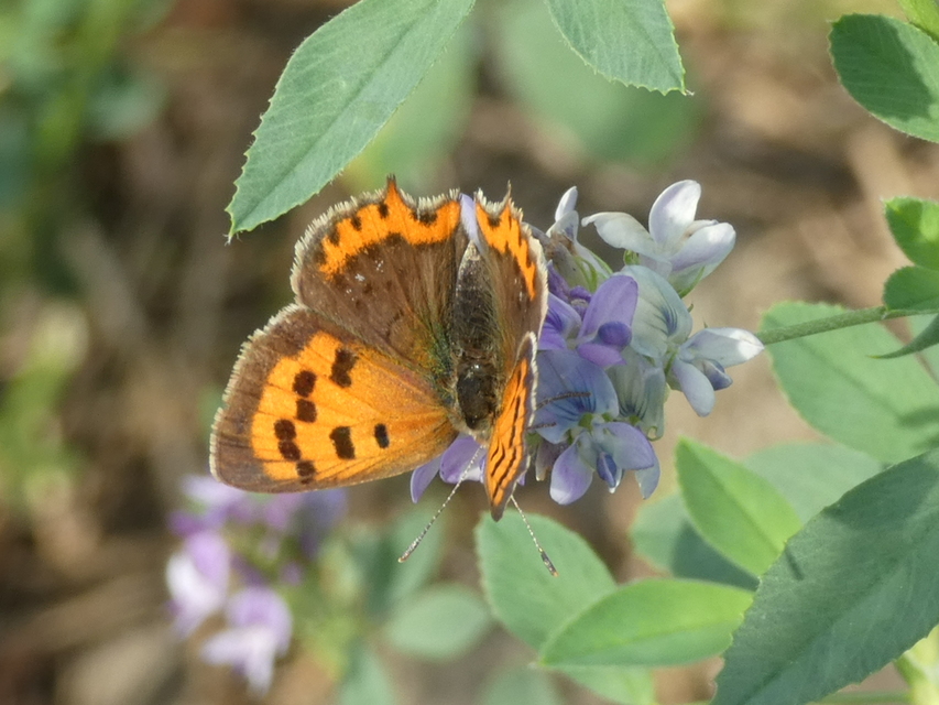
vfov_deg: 12.7
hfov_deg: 16.8
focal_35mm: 117
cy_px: 352
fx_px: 3174
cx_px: 470
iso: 80
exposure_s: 1/80
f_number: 5.1
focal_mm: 21
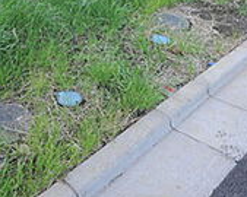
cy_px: -55
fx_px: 365
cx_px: 86
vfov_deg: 26.0
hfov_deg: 37.0
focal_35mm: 50
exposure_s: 1/30
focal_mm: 10
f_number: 4
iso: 900
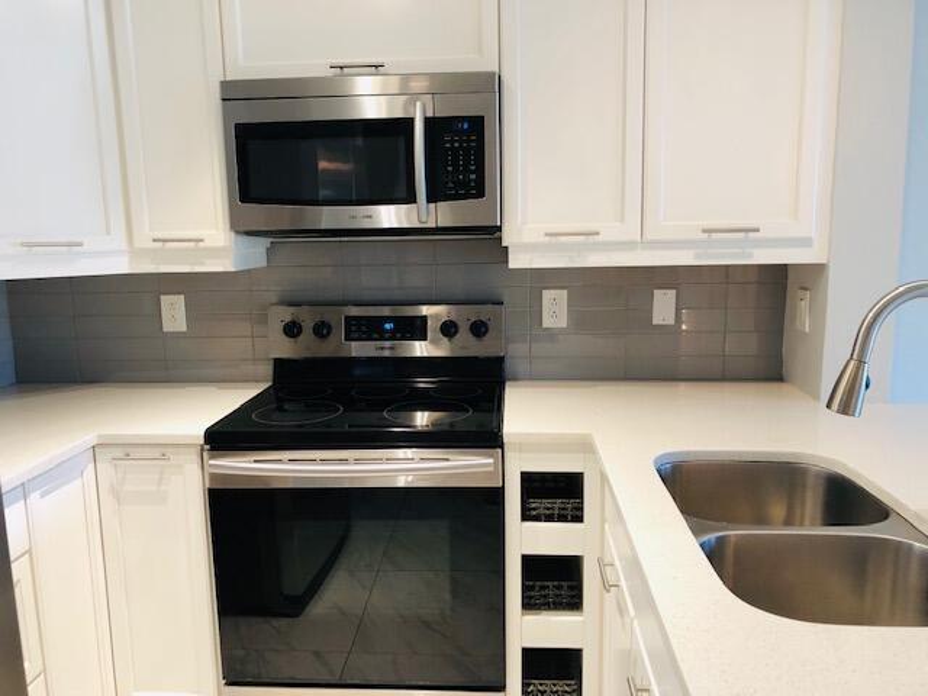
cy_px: 348
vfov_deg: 49.7
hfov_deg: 63.4
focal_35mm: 28
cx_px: 464
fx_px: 751
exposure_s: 1/15
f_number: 1.8
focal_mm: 3.99
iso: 40
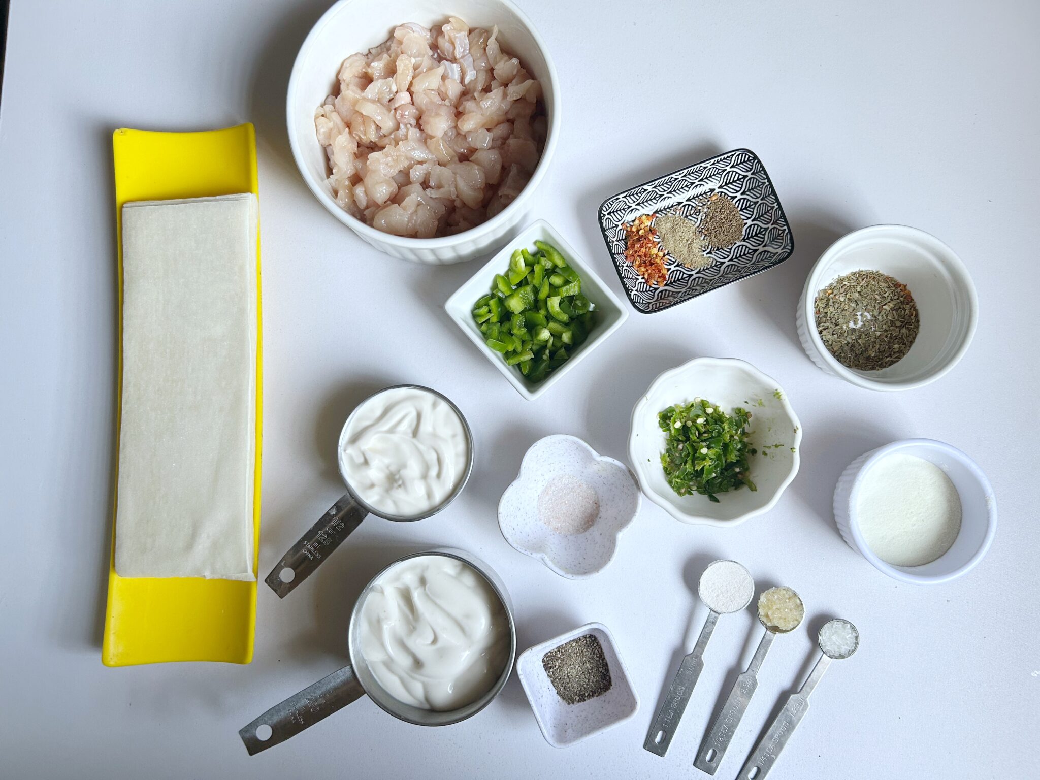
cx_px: 520
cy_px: 390
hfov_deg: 67.3
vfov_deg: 53.1
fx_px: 781
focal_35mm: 26
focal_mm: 5.7
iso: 100
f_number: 1.5
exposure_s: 1/121
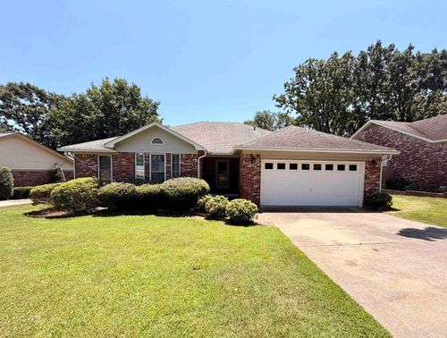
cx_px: 224
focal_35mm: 14
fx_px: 181
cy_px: 169
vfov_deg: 86.0
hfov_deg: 101.9
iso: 25
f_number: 2.2
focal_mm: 2.22
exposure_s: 1/770
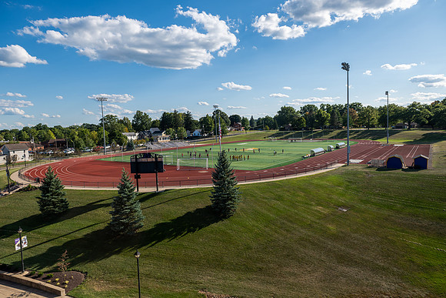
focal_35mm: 24
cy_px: 149
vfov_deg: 53.2
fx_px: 297
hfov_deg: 73.7
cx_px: 223
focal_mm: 24
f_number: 5.6
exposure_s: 1/400
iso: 100
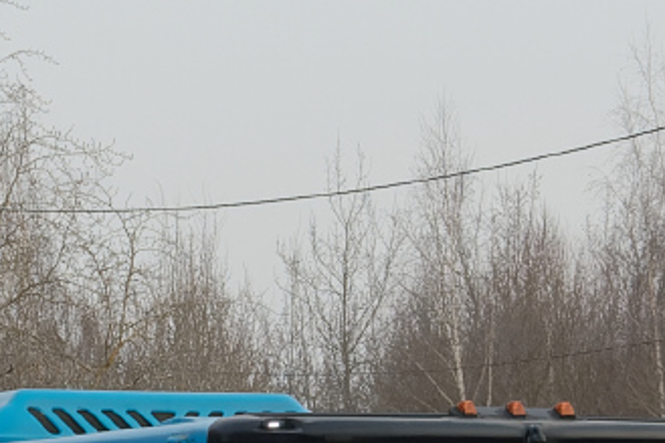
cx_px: 97
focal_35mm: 351
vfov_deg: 3.9
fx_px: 6483
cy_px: 222
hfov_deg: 5.9
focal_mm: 55
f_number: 8
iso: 400
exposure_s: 1/250
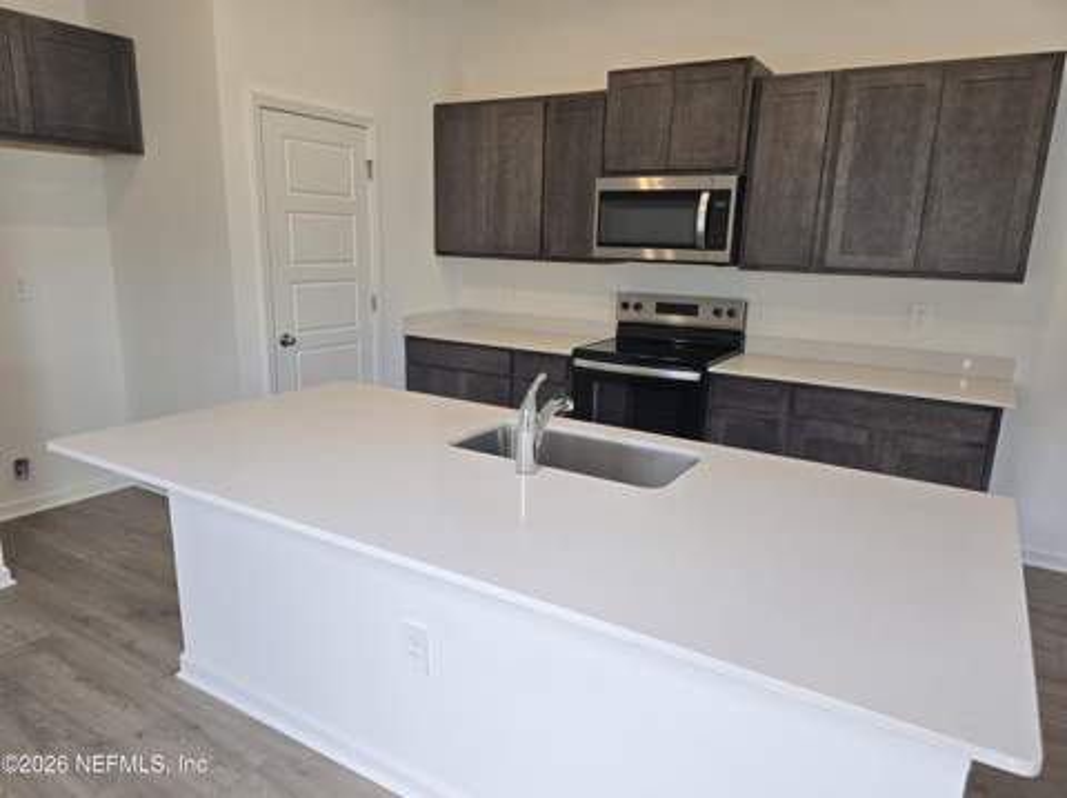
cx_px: 534
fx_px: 708
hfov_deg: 74.0
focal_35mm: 23
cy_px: 399
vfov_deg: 58.8
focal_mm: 6.3
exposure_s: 1/60
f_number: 1.7
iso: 25
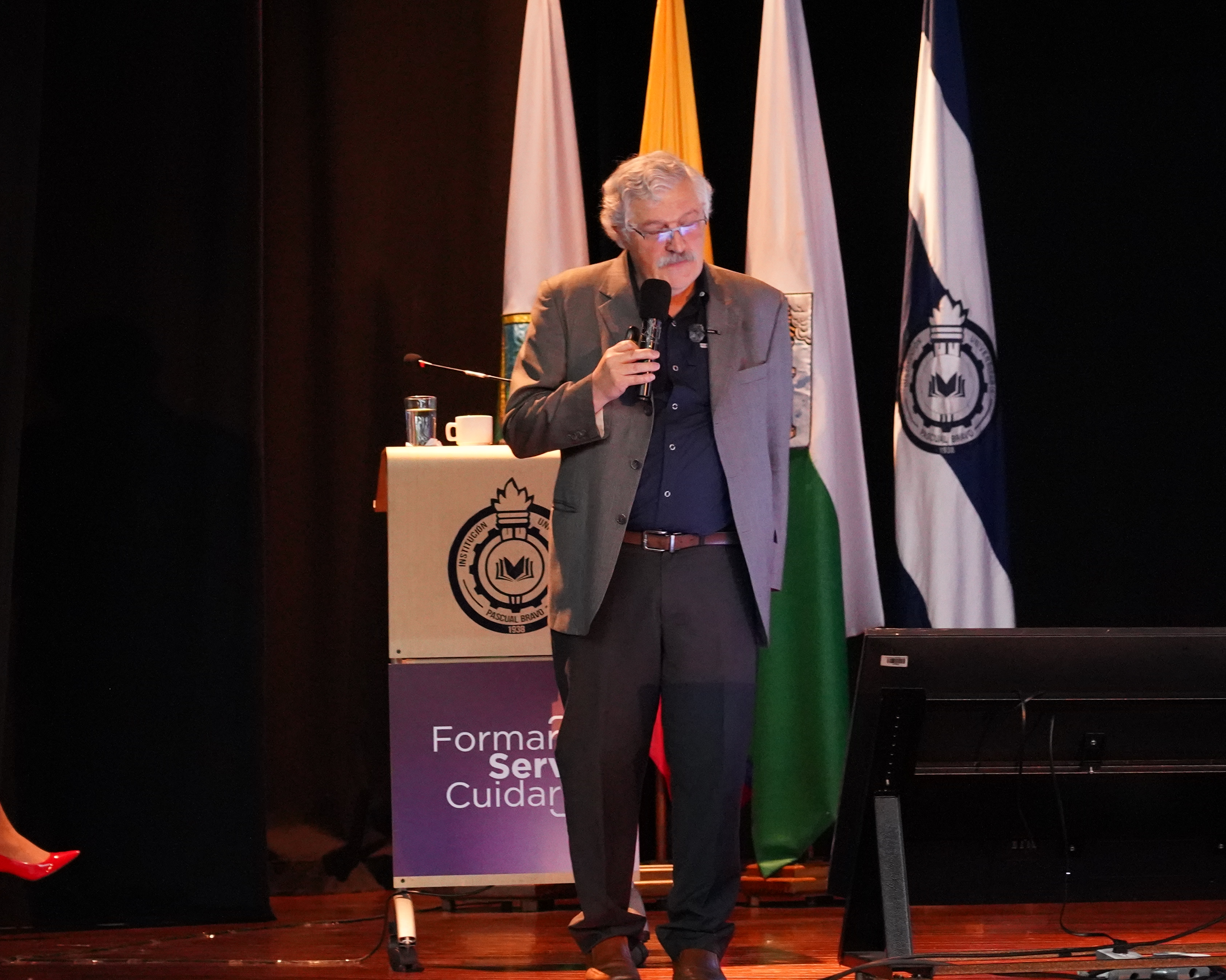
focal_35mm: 140
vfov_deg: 11.0
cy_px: 601
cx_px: 832
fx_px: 5080
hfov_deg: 13.7
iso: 12800
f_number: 4
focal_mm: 84
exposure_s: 1/125
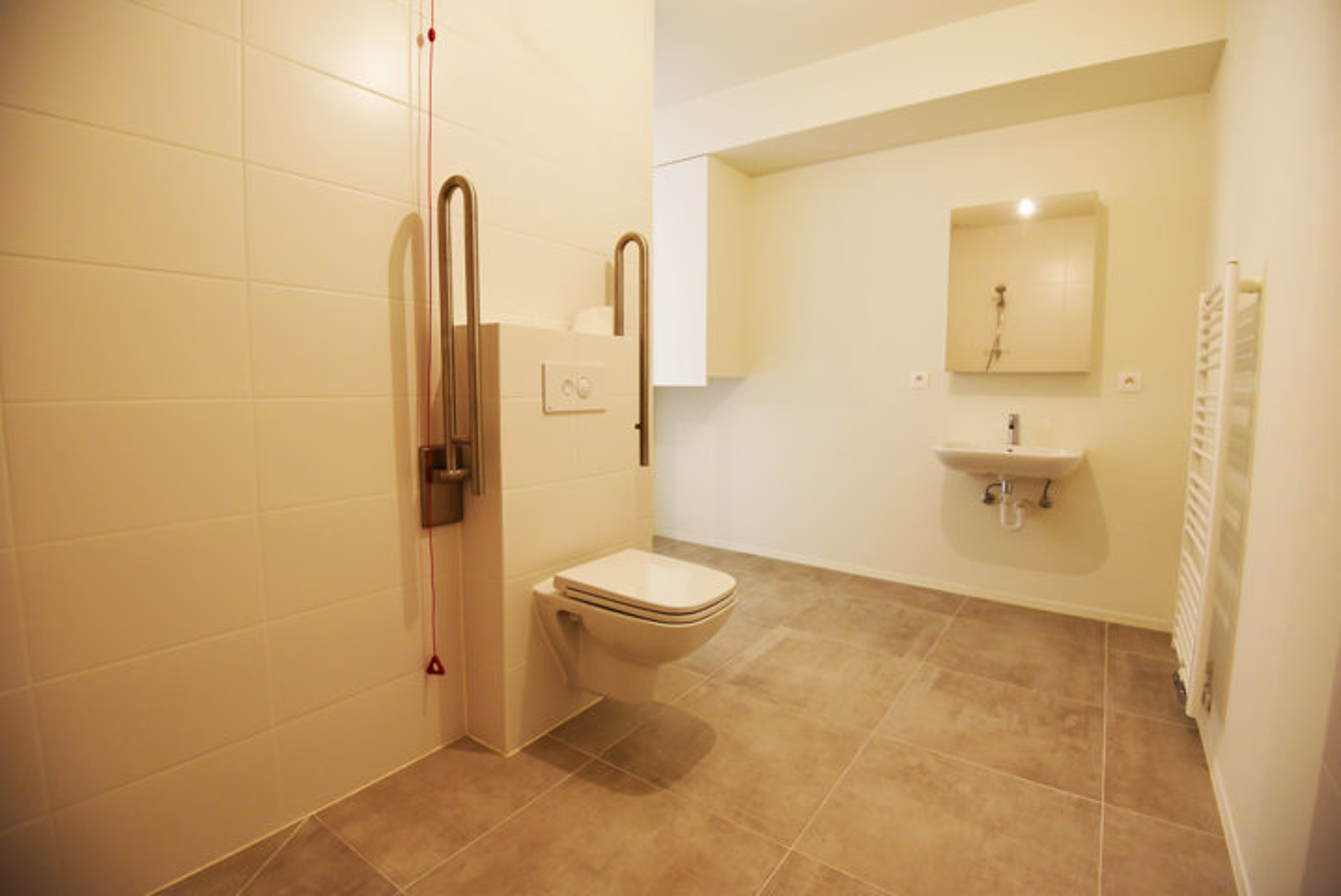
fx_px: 596
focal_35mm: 16
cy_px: 448
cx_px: 670
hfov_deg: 96.7
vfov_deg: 73.8
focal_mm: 16
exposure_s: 1/60
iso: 1100
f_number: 4
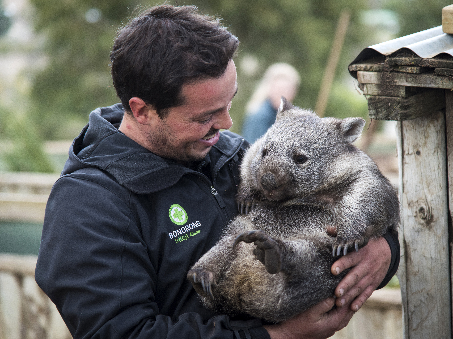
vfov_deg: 11.4
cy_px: 170
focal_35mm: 130
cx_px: 230
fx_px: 1701
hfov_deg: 15.2
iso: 400
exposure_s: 1/160
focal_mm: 120
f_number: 4
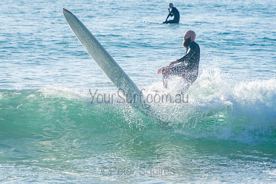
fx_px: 3221
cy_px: 92
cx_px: 138
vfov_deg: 3.3
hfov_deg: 4.9
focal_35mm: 420
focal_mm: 280
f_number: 5.6
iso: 200
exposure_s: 1/1250
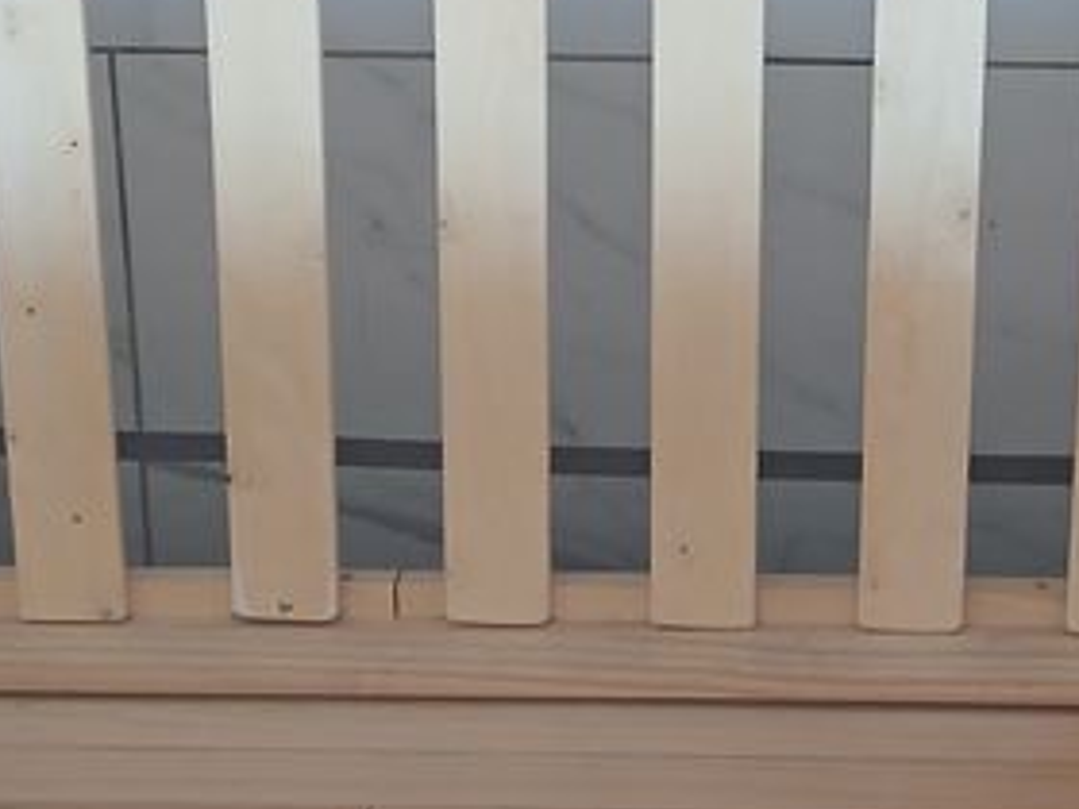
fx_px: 2899
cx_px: 802
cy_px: 277
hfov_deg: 20.9
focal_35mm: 93
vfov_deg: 15.9
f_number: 1.8
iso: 160
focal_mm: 3.98
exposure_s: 1/50
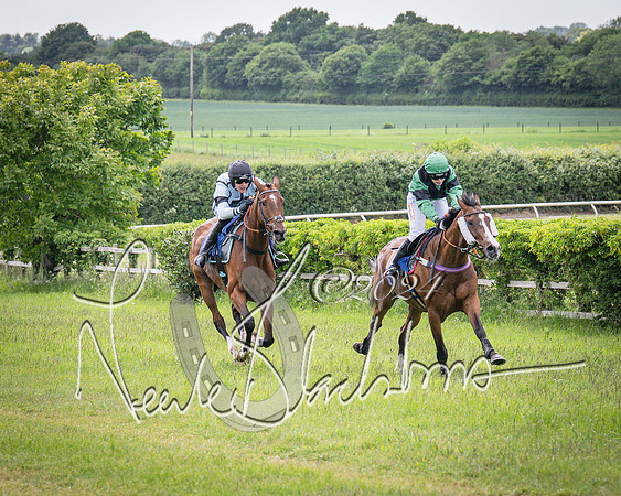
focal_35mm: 235
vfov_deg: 6.6
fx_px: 4319
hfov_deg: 8.2
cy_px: 257
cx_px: 219
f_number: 4
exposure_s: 1/2000
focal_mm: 85
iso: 400
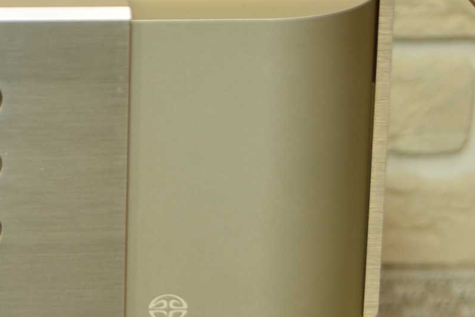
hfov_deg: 8.8
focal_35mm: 232
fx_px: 3061
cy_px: 192
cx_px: -63
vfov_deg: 5.9
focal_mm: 50
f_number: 4
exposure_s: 1/40
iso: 100
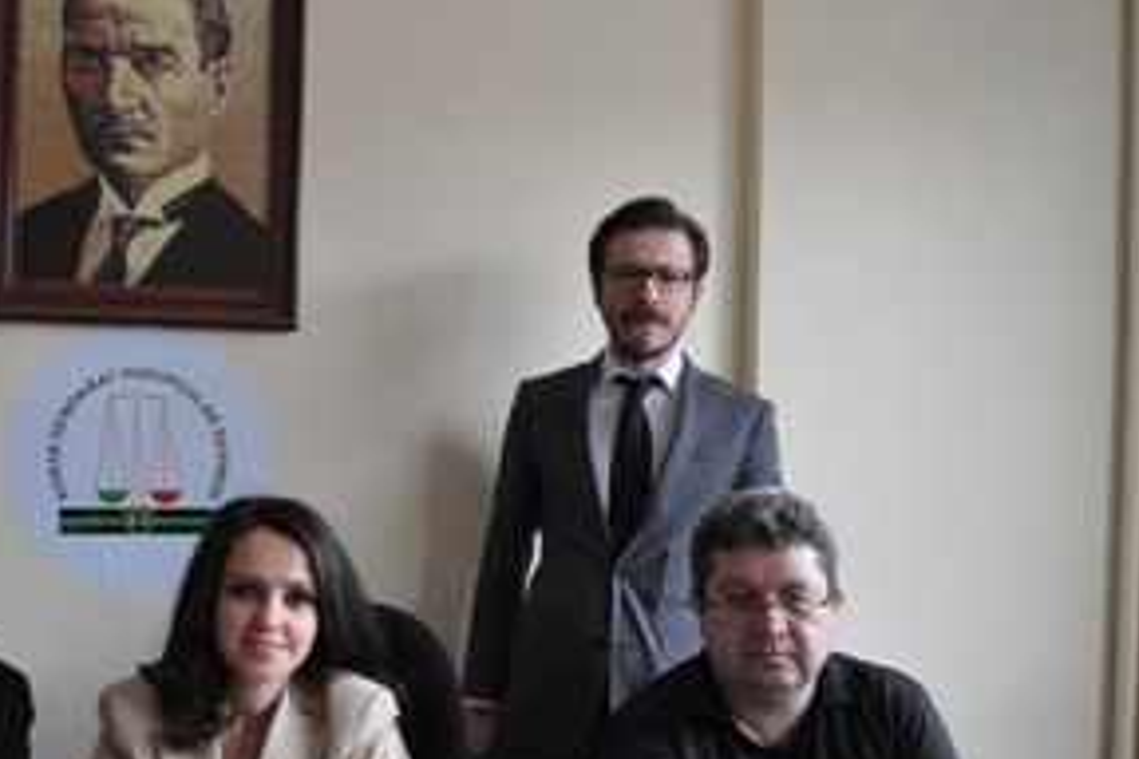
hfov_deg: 45.5
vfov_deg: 31.8
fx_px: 1329
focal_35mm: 42
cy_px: 451
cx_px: 352
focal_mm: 18
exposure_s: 1/60
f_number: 4
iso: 450
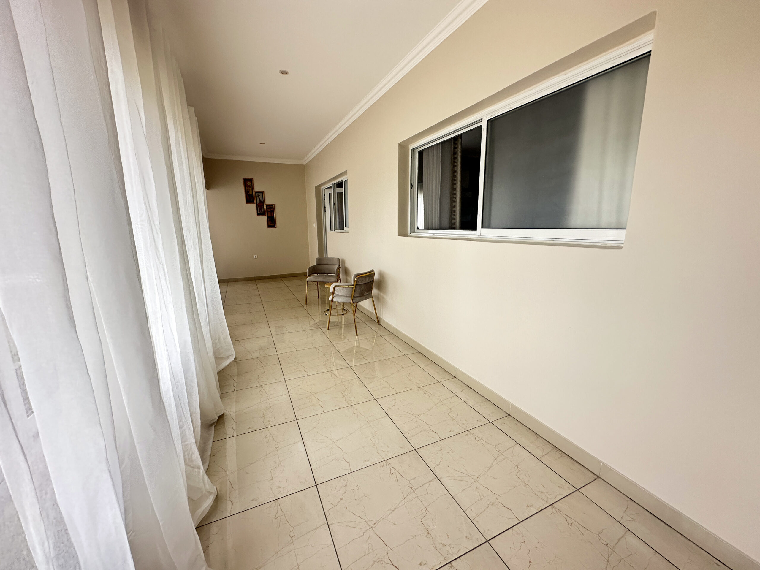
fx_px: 307
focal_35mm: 14
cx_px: 380
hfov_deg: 102.1
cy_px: 285
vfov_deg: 85.7
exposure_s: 1/99
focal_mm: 2.22
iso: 125
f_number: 2.2
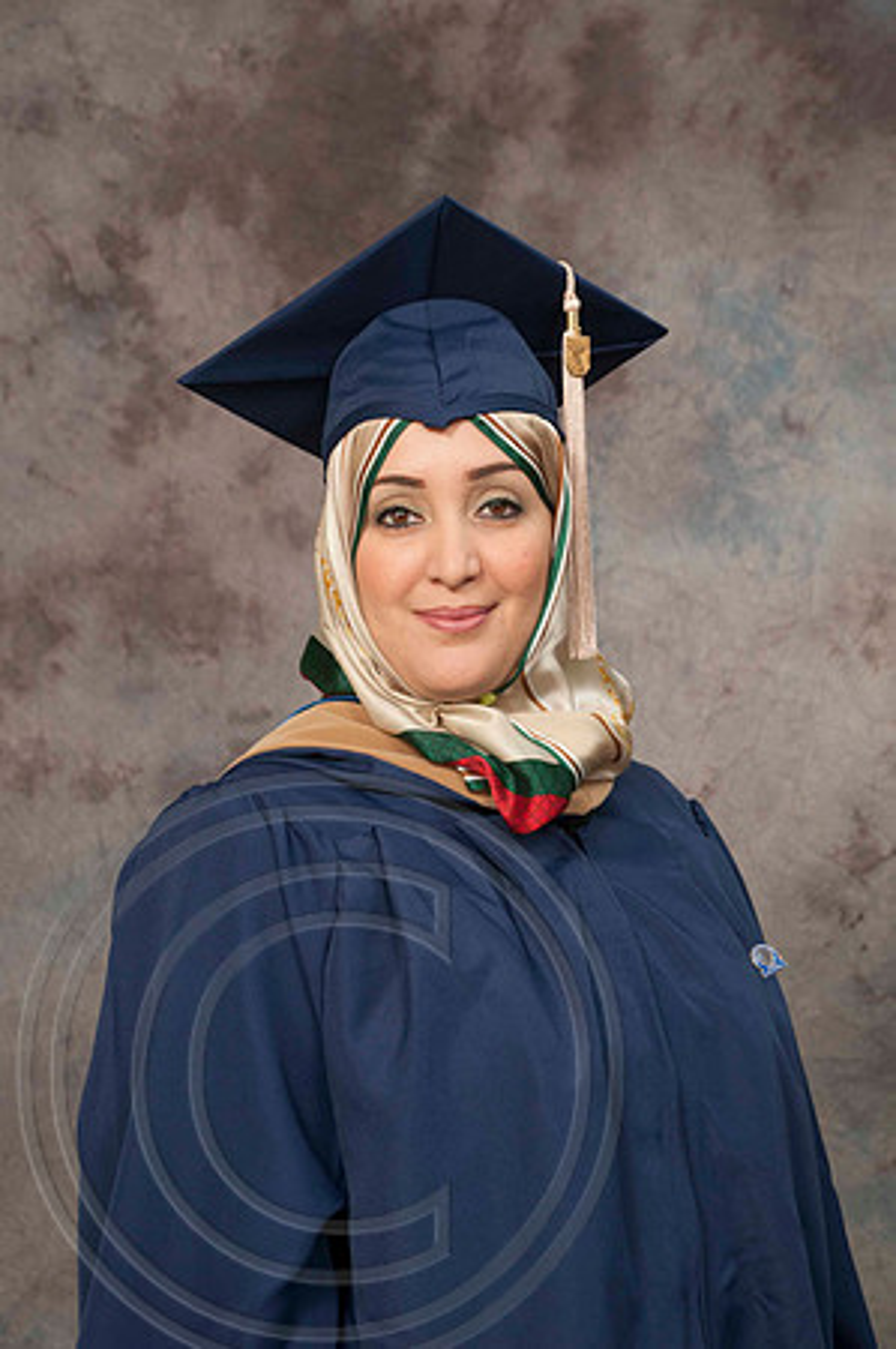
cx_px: 448
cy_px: 674
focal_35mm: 99
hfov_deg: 13.8
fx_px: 3704
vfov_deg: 20.6
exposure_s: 1/100
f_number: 5.6
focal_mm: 66
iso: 200
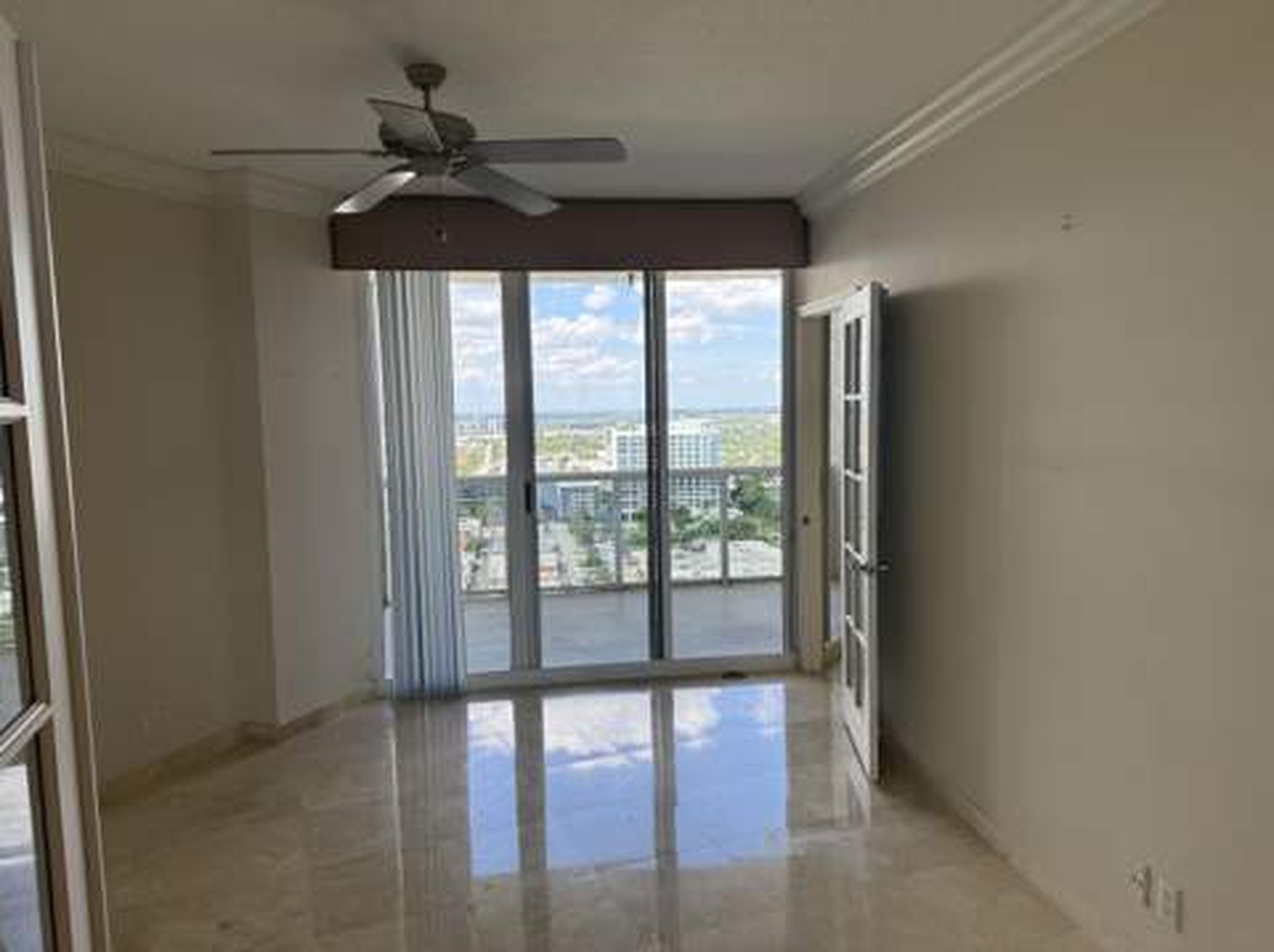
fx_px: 882
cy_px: 476
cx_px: 637
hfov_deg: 71.7
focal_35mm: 24
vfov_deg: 56.7
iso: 100
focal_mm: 6.76
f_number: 1.78
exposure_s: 1/353
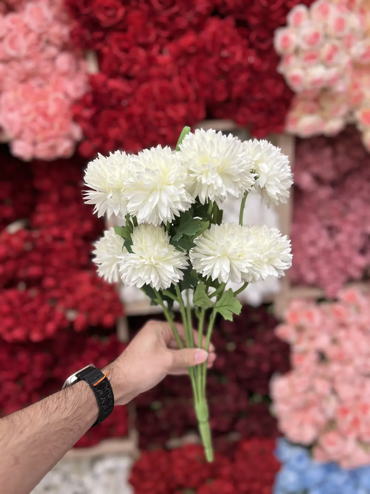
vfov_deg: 67.3
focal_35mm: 26
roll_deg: +2.0
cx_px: 185
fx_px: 370
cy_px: 247
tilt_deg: -16.3
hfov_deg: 53.1
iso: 32
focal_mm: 5.7
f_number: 1.5
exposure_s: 1/100
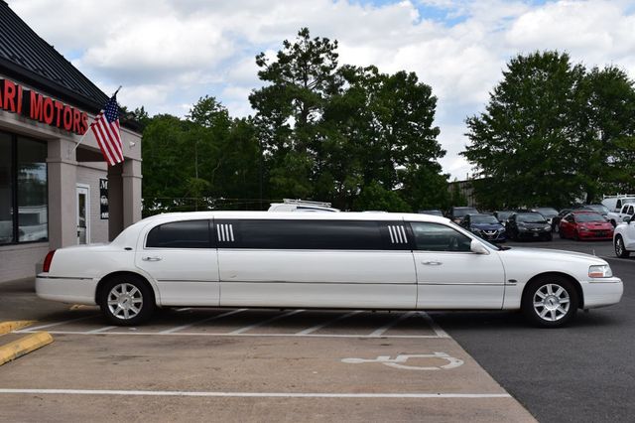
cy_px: 212
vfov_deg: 31.9
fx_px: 740
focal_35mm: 42
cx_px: 318
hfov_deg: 46.4
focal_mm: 28
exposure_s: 1/500
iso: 280
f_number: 11
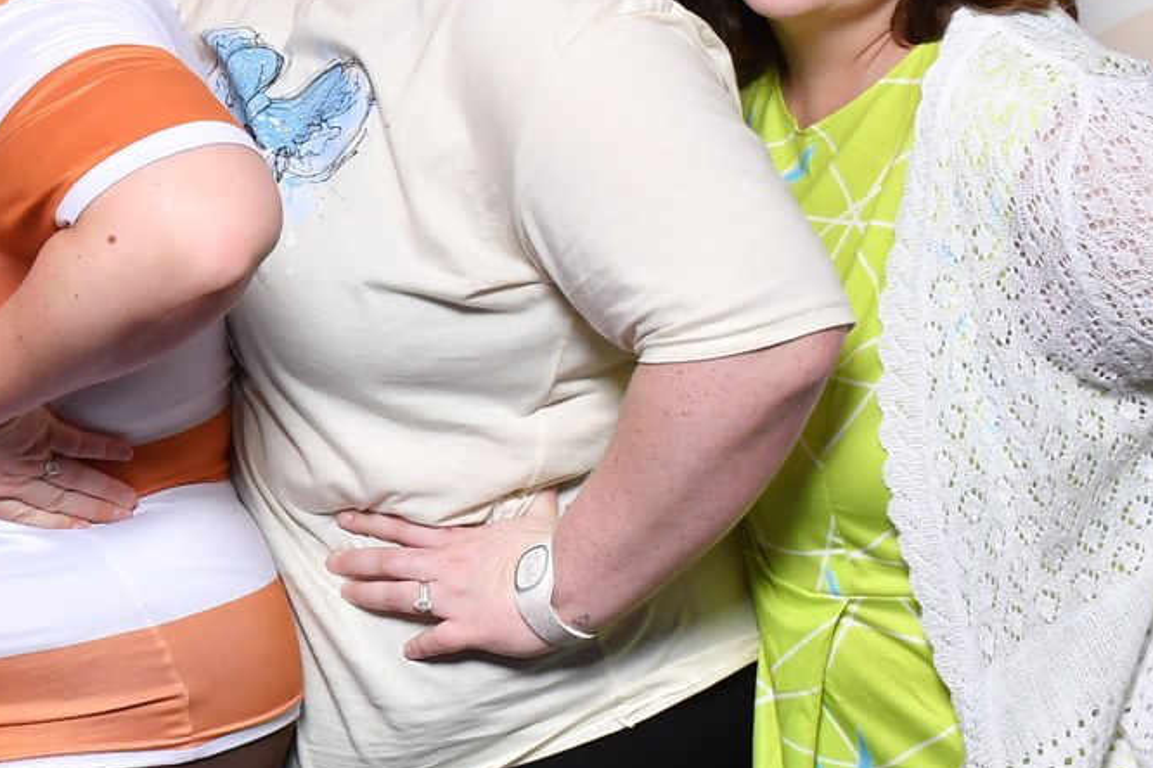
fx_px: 3811
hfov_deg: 16.3
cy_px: 225
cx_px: -324
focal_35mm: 119
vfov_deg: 11.5
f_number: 5.6
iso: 400
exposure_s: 1/125
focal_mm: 22
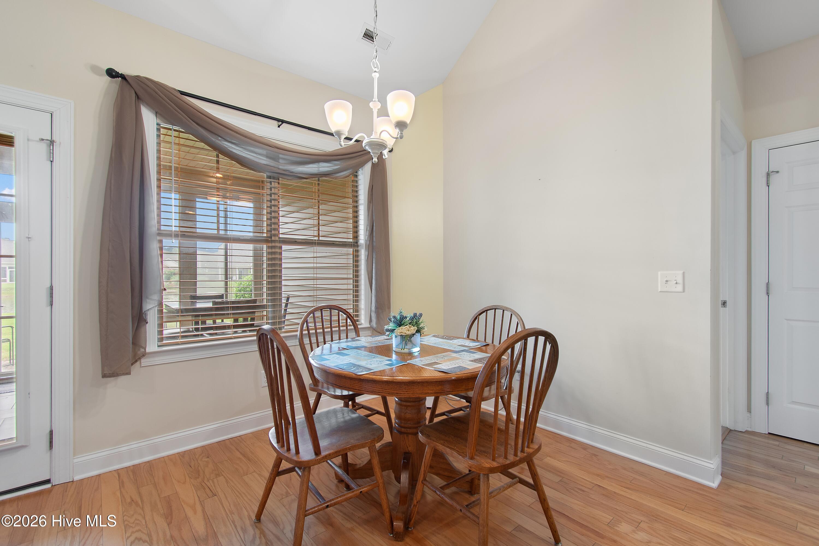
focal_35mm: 15
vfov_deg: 77.3
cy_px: 273
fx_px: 341
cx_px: 410
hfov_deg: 100.4
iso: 100
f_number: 4.5
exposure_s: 1/2
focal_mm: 10
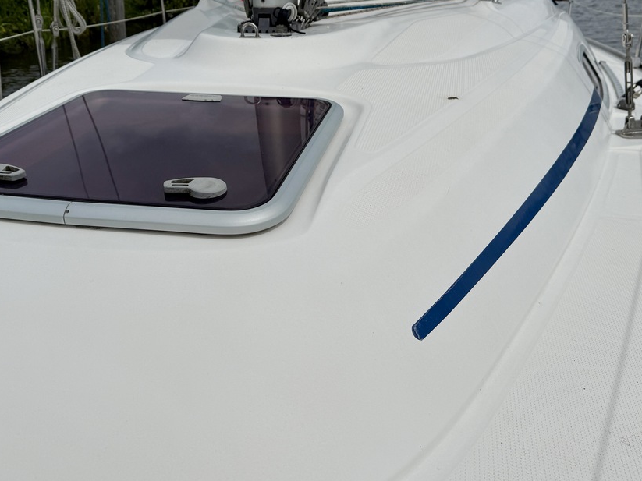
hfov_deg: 52.6
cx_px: 307
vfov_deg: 40.2
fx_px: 649
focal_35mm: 35
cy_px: 159
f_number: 1.78
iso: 64
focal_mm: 6.76
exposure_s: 1/14286
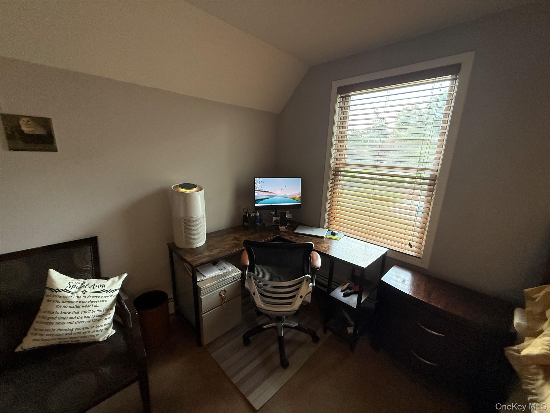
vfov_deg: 85.7
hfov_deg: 102.1
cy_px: 206
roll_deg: -0.9
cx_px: 275
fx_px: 222
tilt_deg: -12.8
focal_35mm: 14
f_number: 2.2
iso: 320
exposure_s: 1/120
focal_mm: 2.22
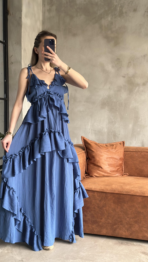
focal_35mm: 53
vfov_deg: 39.2
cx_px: 56
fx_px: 370
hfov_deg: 22.6
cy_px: 130
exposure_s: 1/60
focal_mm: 6.86
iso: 320
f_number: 1.78
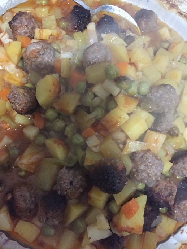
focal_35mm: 29
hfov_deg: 48.3
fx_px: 209
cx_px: 94
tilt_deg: -72.7
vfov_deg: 61.6
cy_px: 124
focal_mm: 4.15
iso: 400
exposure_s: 1/17
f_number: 2.2
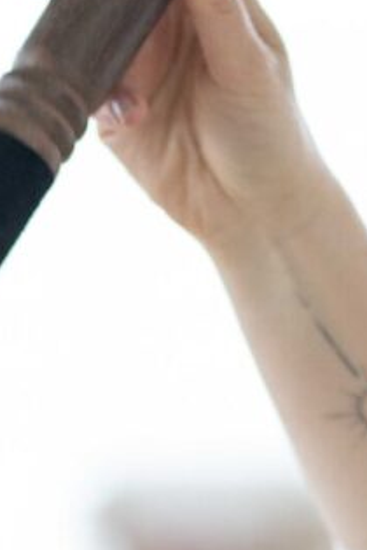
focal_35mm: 405
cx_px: -49
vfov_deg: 5.1
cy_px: 812
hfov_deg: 3.4
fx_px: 6193
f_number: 1.8
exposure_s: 1/200
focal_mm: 85
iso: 500
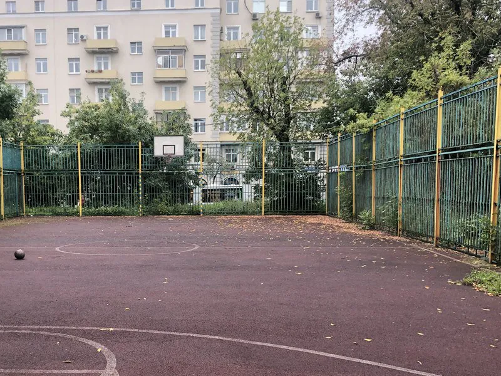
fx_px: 608
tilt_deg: -7.0
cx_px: 170
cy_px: 257
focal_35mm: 42
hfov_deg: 44.2
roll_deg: +1.3
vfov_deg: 34.0
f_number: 1.8
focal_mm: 4
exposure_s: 1/120
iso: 40
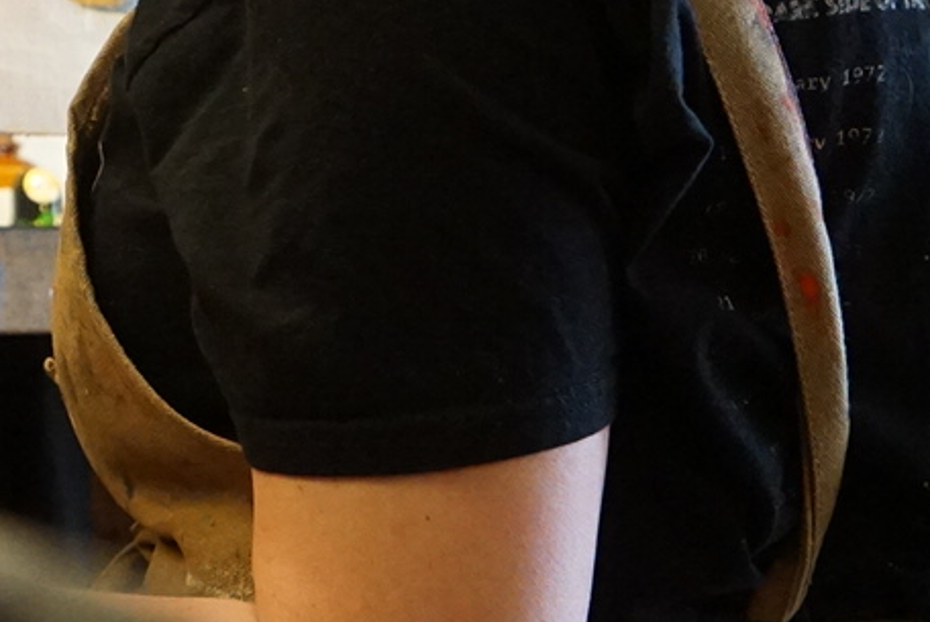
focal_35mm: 165
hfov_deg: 12.2
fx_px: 4261
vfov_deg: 8.3
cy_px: 159
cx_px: -182
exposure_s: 1/100
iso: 3200
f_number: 4
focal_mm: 31
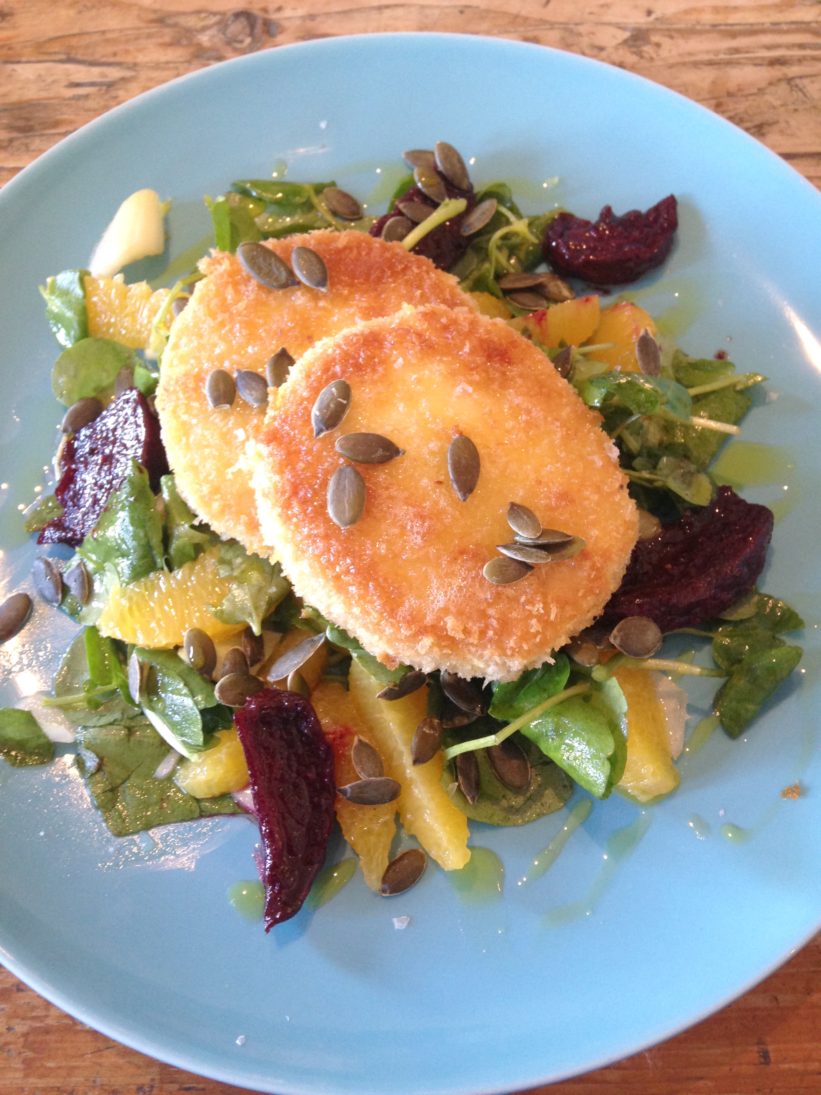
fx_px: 1044
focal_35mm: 33
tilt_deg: -69.1
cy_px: 548
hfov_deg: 42.9
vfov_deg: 55.4
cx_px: 410
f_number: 2.4
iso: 160
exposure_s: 1/20
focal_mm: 4.12
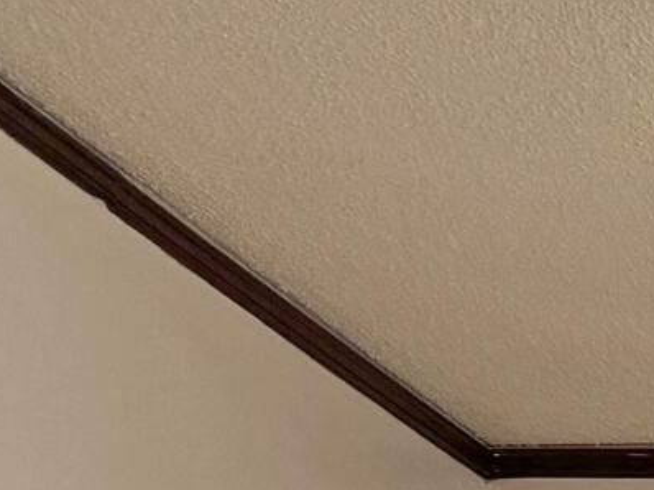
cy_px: 1634
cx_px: 1850
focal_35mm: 181
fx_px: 3418
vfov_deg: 7.0
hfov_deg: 9.1
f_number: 1.78
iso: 125
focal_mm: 6.76
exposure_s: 1/60
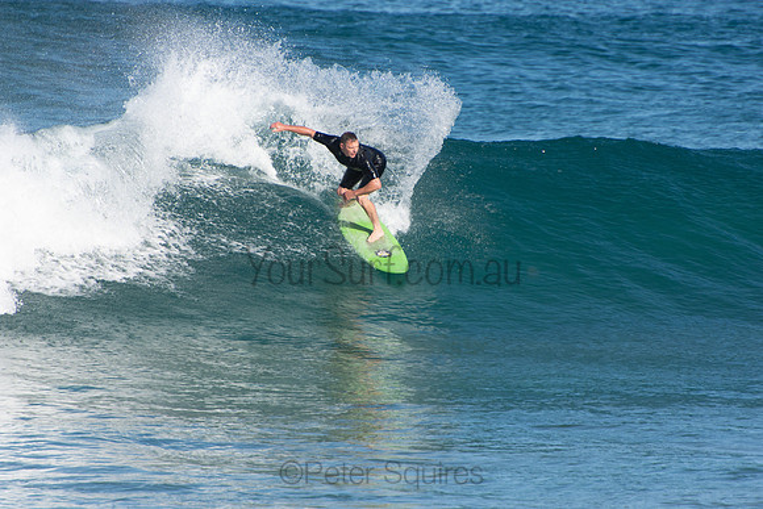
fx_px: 12719
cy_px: 254
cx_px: 382
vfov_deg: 2.3
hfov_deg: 3.4
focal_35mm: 600
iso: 280
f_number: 5.6
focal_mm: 400
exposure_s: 1/1250
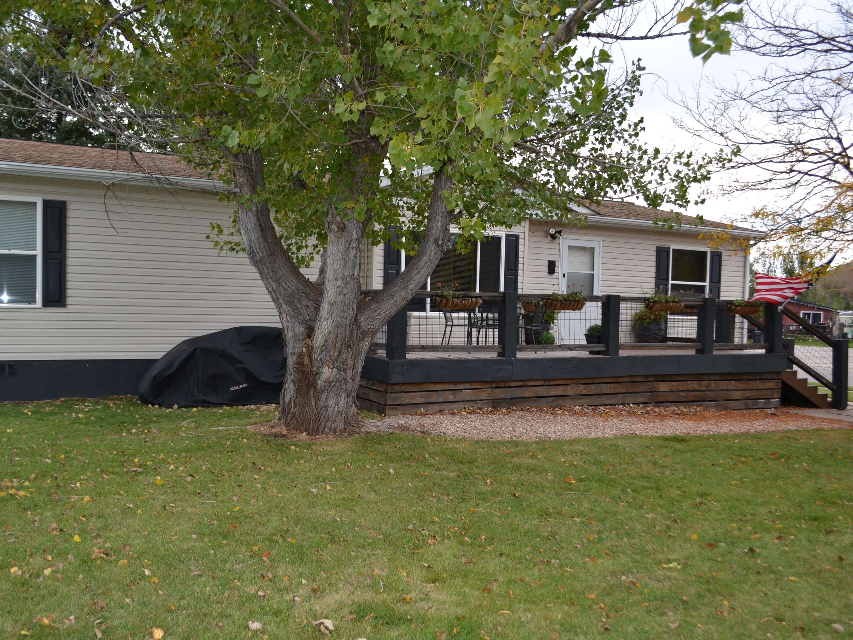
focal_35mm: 30
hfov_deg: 59.9
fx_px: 739
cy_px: 320
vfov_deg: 46.8
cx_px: 403
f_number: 4
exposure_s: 1/125
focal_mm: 18
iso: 100
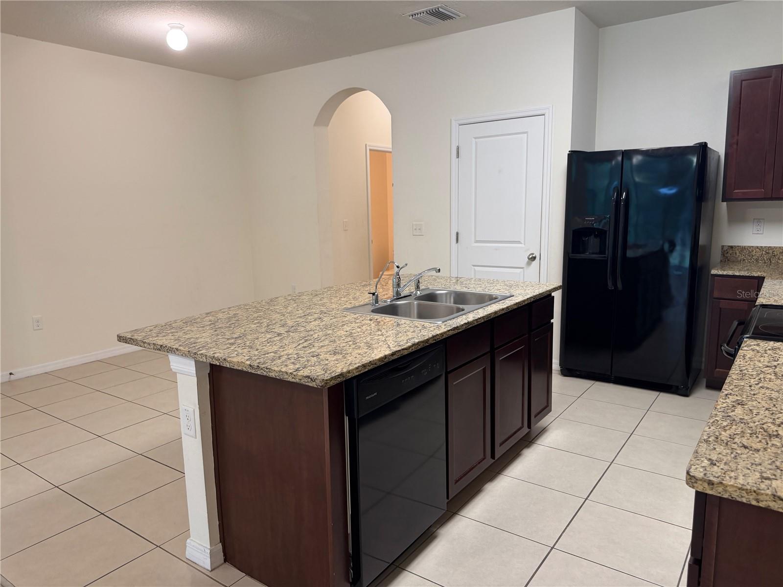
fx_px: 543
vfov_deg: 56.8
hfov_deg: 71.6
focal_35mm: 24
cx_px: 392
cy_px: 294
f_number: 1.78
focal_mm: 6.76
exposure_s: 1/60
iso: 200
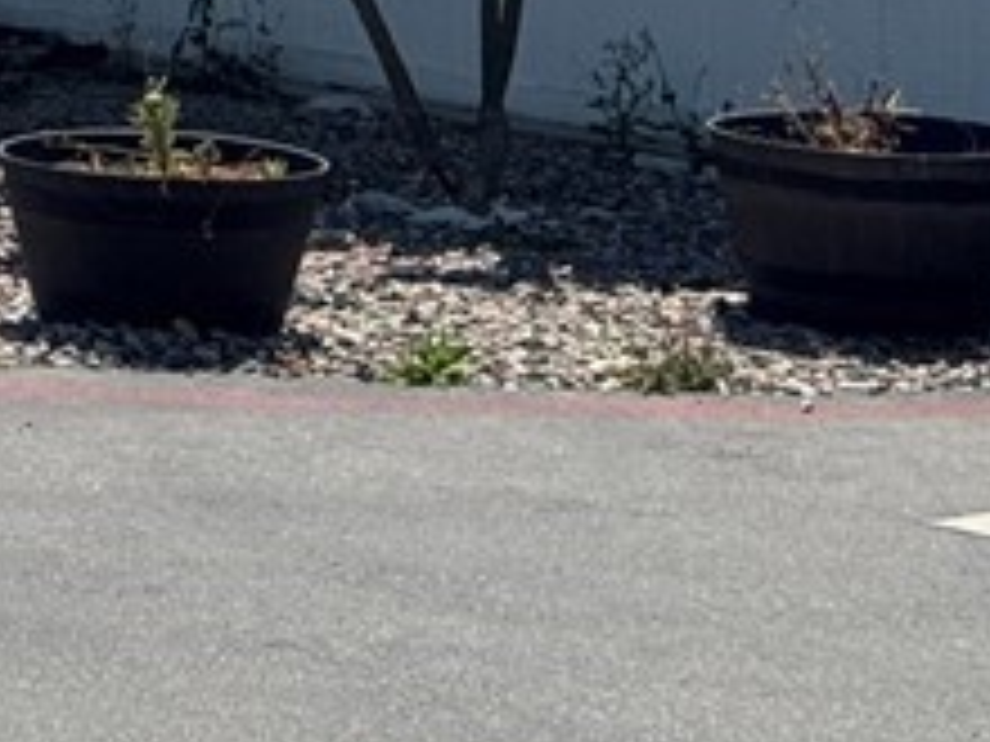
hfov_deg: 8.6
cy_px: -782
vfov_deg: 6.5
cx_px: -612
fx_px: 6378
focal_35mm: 223
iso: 64
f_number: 1.78
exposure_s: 1/6410
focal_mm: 6.76
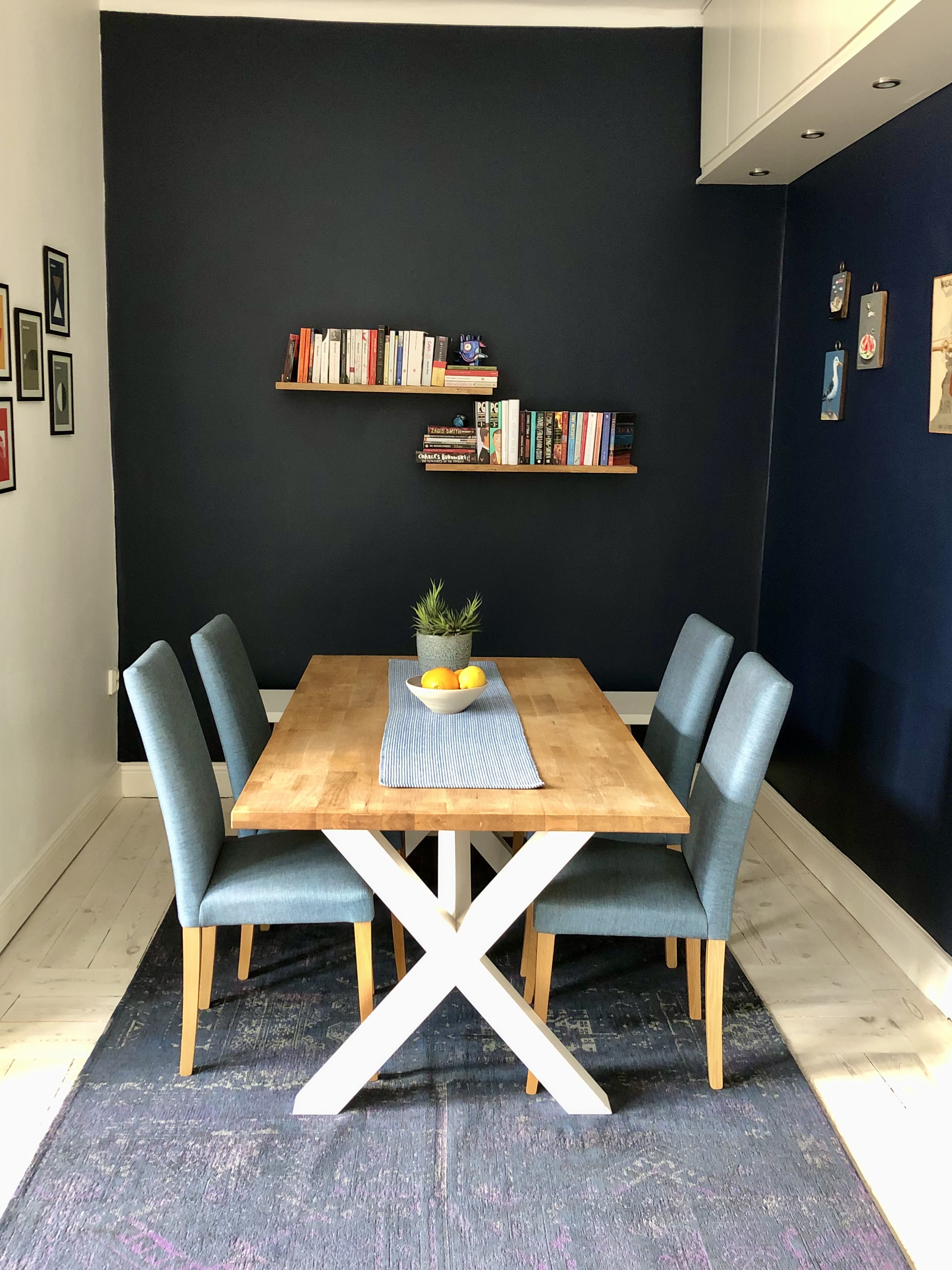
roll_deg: -0.3
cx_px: 450
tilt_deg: -8.0
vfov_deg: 58.3
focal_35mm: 31
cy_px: 604
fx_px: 1137
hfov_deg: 45.4
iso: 80
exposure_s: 1/15
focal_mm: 3.99
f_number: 1.8
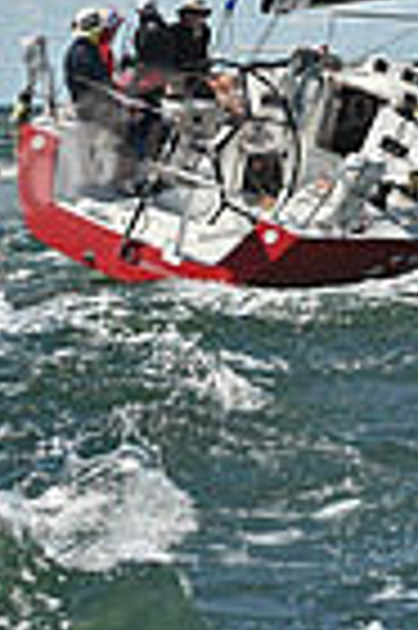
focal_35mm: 290
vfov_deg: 6.9
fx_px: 5063
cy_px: -594
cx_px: 654
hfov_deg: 4.7
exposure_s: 1/1600
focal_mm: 70
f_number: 8
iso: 320
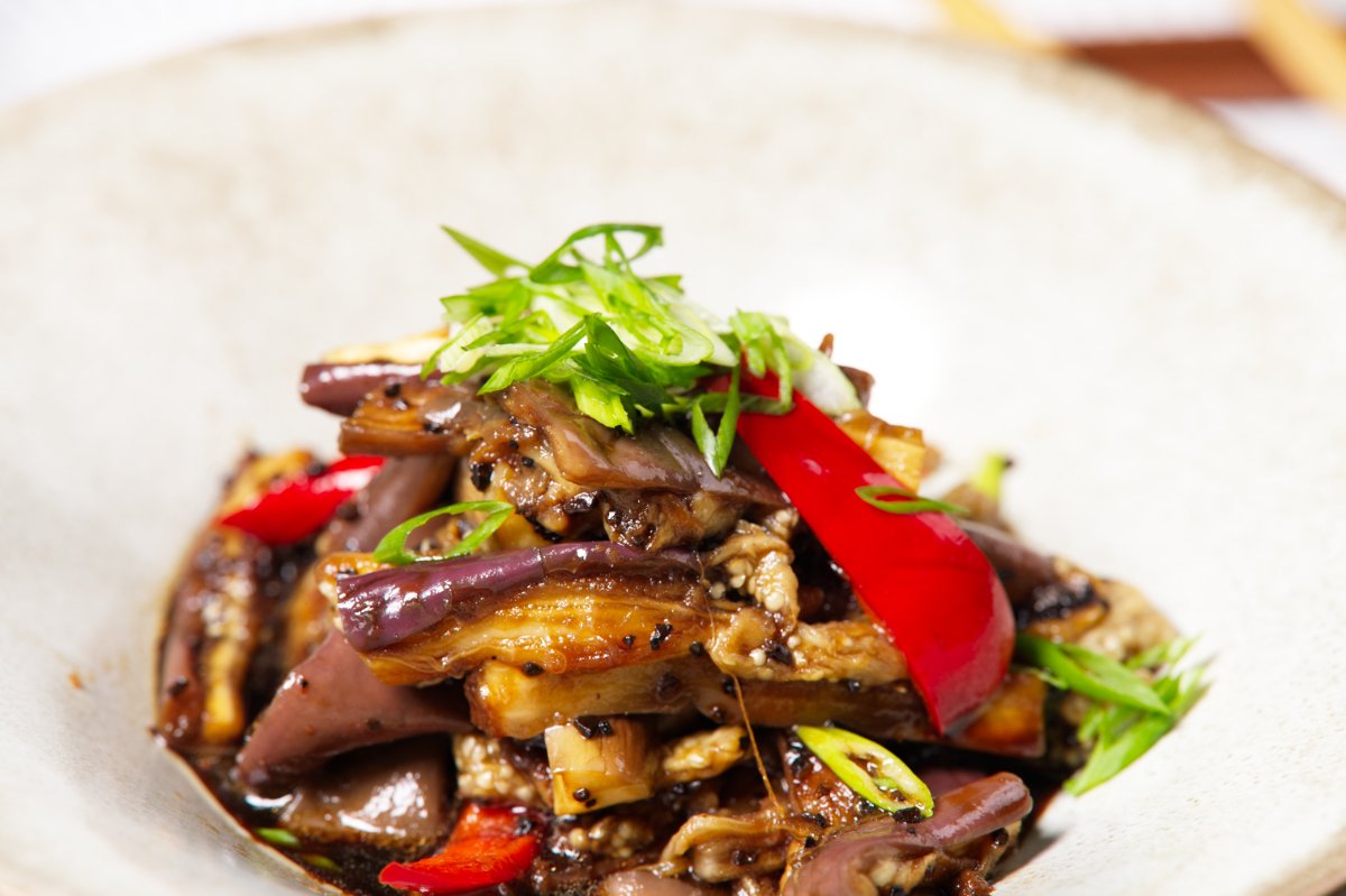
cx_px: 673
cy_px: 448
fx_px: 3924
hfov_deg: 19.5
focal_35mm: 105
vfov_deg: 13.0
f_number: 5.6
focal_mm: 105
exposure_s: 1/1600
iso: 1000
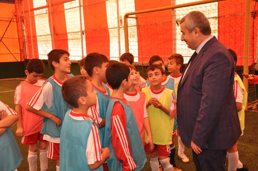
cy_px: 86
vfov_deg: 34.1
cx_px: 129
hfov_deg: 49.6
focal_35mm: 39
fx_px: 279
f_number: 4
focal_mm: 26
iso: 800
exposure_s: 1/100
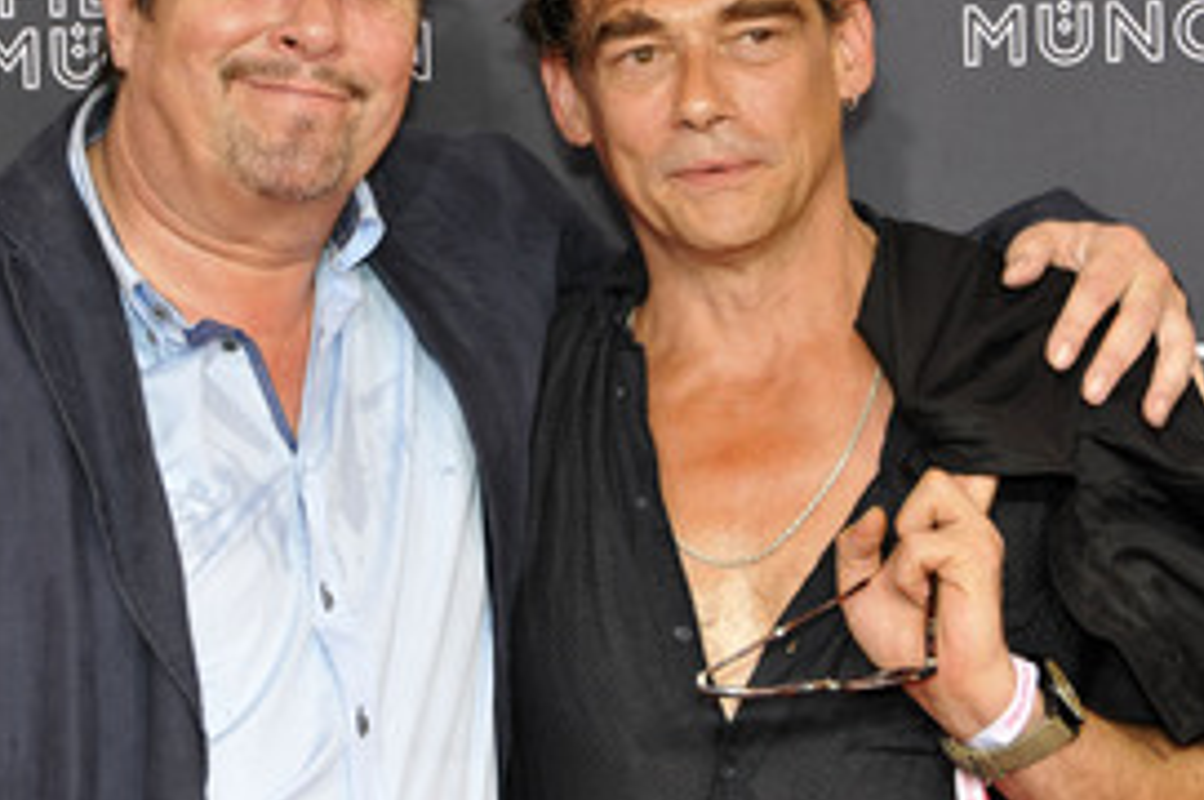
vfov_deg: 8.7
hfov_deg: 13.0
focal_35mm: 158
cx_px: 586
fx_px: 5278
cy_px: 333
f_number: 7.1
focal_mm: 95
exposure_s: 1/250
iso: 2000
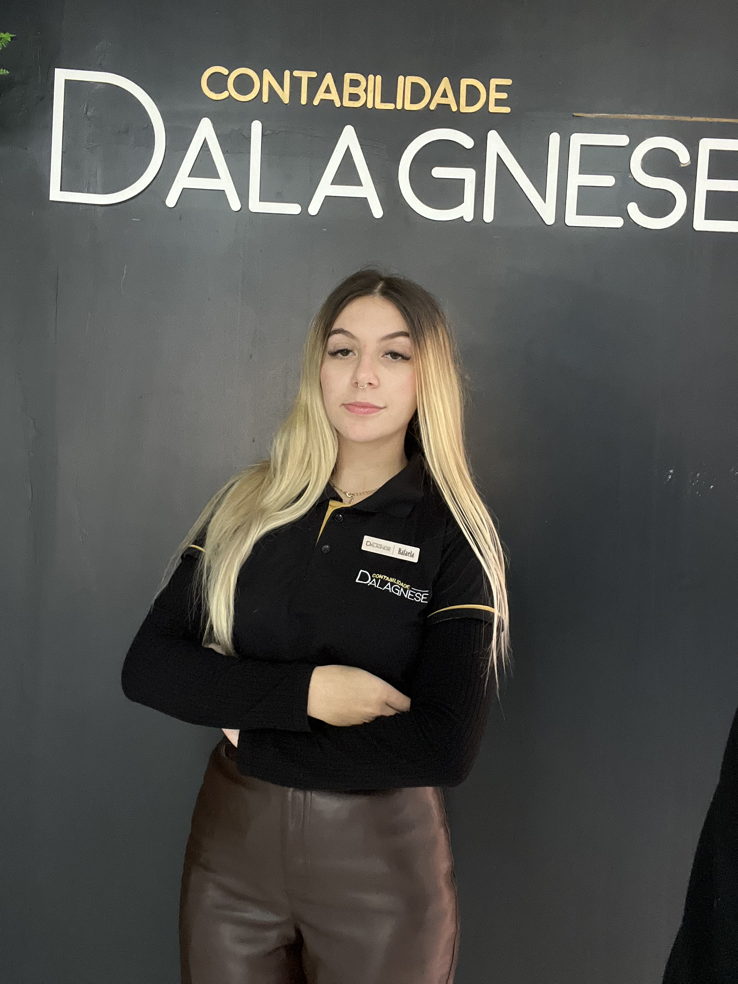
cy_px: 492
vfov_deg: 60.0
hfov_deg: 46.8
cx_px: 369
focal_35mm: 30
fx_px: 853
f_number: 2.2
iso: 400
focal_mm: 2.71
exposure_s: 1/40
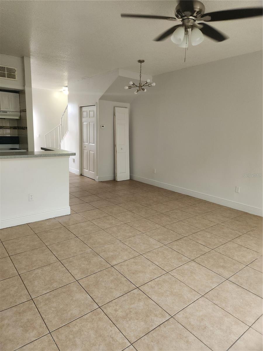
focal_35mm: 23
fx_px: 233
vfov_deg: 73.9
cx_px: 132
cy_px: 176
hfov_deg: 58.9
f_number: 1.8
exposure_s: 1/120
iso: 500
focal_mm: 5.4
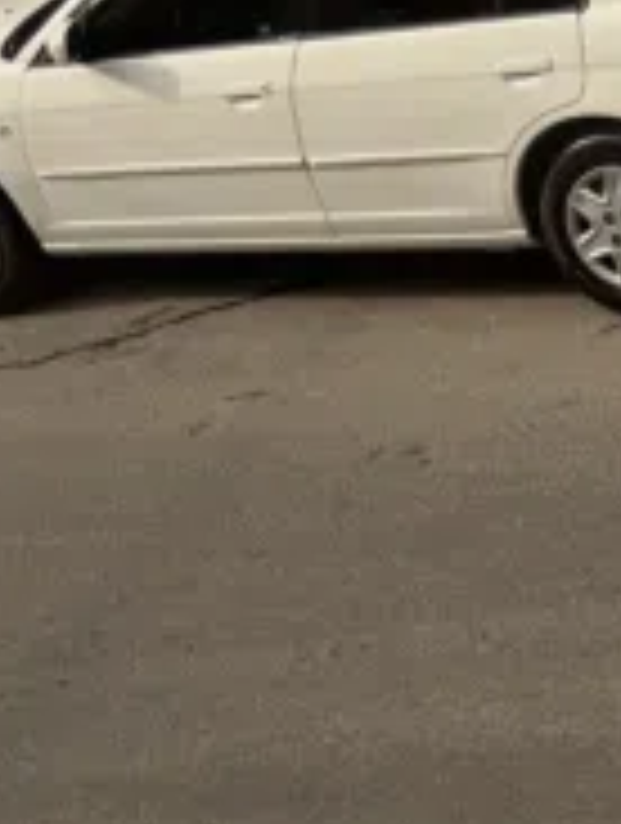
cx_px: 423
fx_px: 4005
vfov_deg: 11.6
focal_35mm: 168
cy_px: 27
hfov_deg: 8.9
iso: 32
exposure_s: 1/242
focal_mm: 9
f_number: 2.8
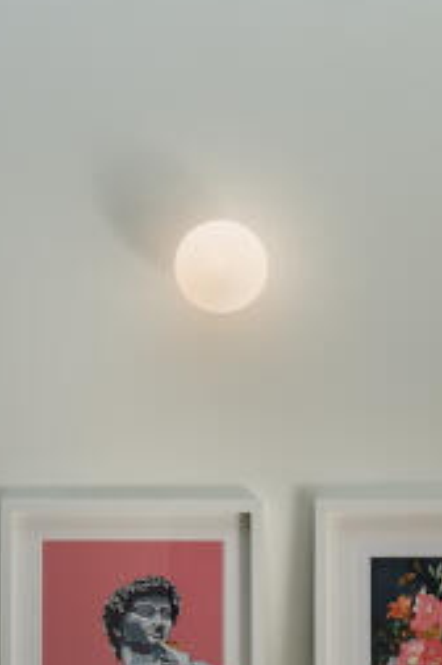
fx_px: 5466
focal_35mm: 296
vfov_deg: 6.9
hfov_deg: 4.5
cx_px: 1102
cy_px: 735
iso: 320
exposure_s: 1/250
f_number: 7.1
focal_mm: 73
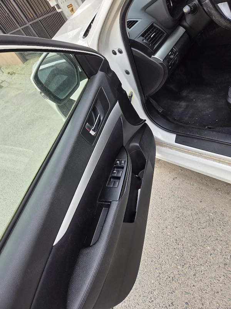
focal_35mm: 23
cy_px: 154
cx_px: 116
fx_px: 205
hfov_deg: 58.9
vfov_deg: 73.9
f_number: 1.8
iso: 64
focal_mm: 5.4
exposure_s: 1/182
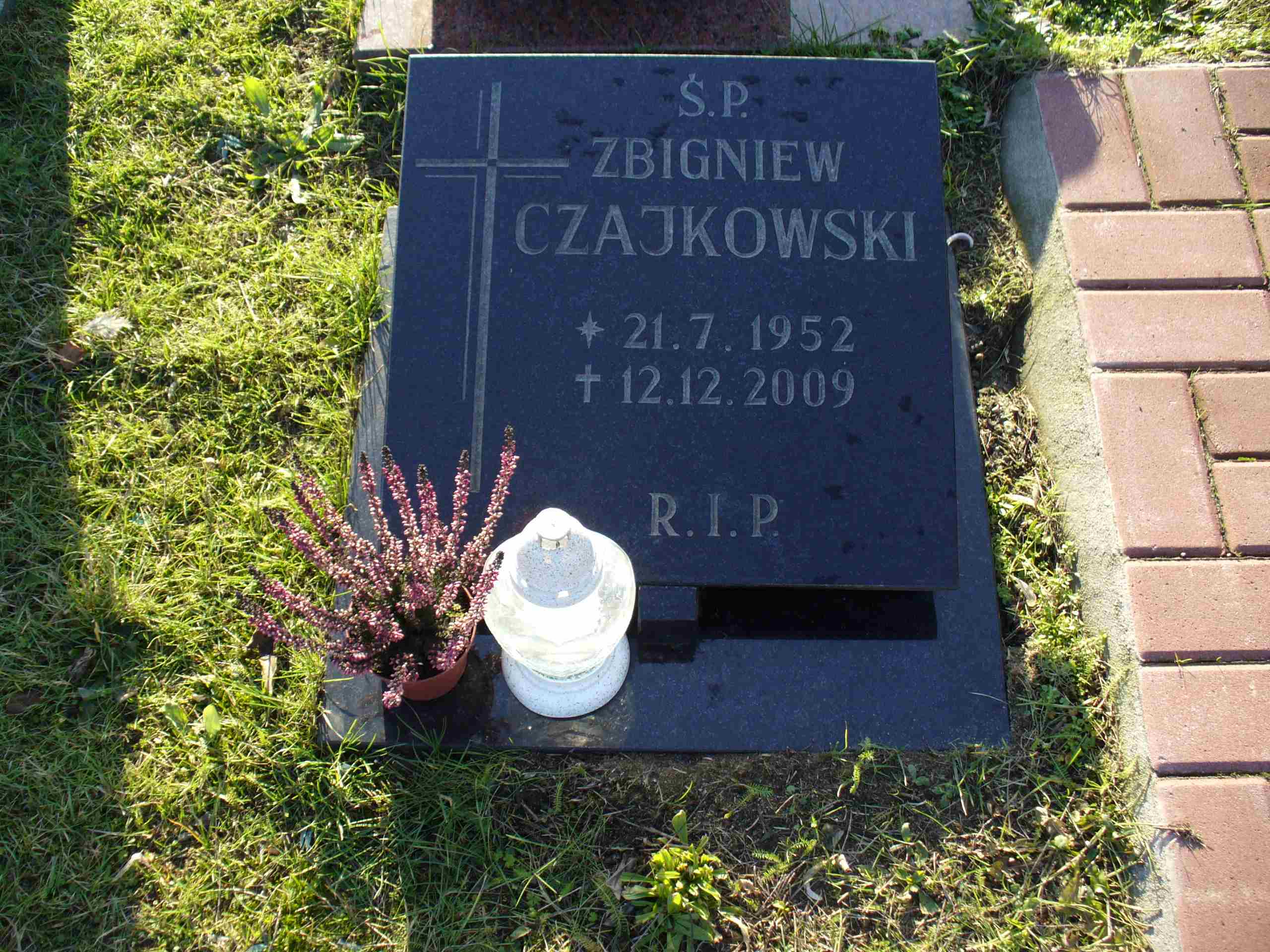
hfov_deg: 50.1
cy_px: 476
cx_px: 635
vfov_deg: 38.7
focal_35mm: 37
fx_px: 1357
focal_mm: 6.1
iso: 80
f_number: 2.8
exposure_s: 1/200
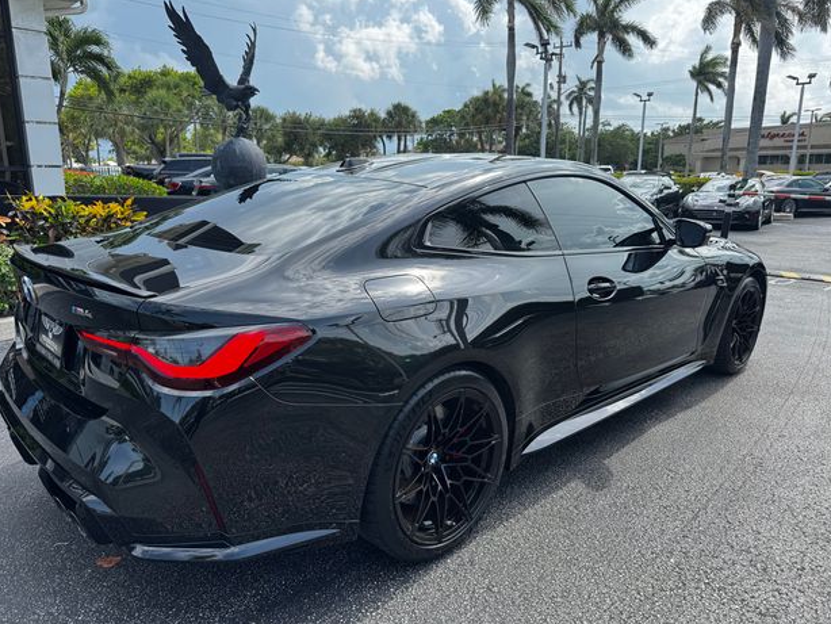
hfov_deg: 69.4
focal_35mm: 25
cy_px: 313
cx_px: 411
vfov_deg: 54.9
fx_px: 600
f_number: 1.78
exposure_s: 1/1339
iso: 80
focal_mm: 6.76
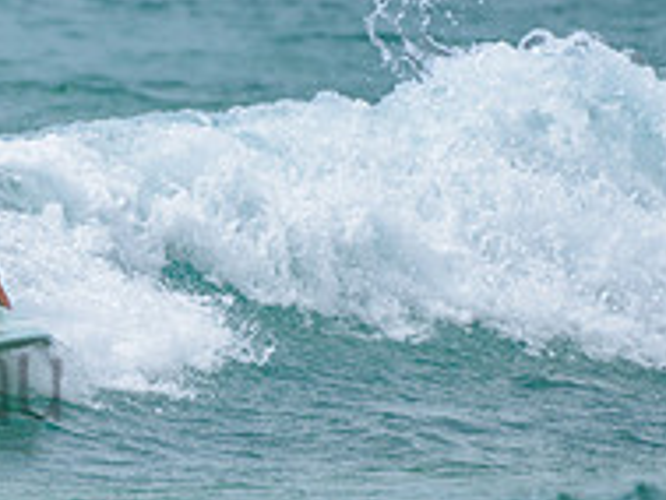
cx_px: -81
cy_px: 187
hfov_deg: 1.1
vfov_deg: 0.8
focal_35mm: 1805
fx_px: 34750
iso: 200
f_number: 5.6
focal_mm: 500
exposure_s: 1/2000
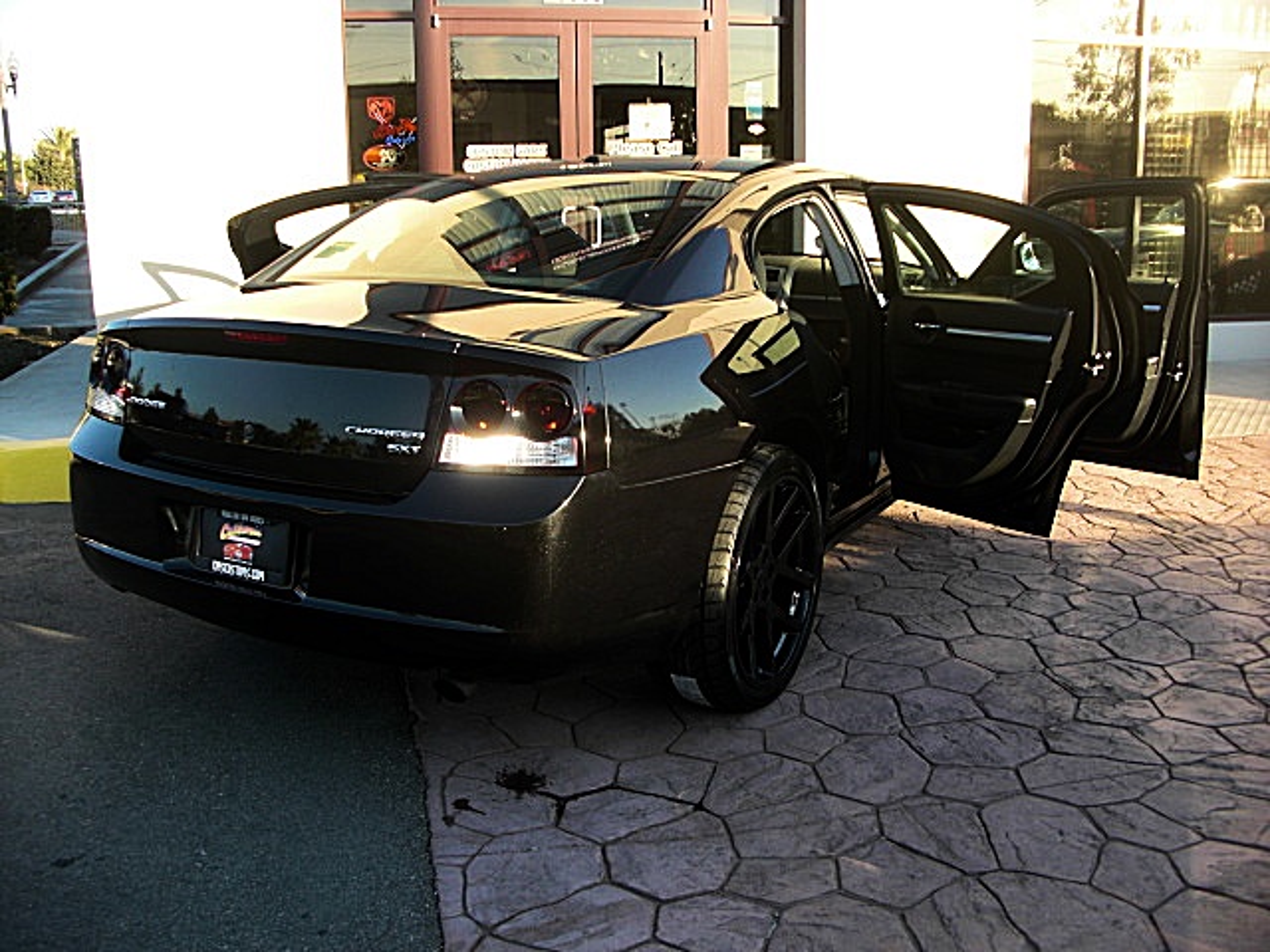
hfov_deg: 51.4
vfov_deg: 39.7
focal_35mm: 36
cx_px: 635
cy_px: 476
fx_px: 1321
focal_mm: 6.3
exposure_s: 1/160
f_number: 2.8
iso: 50
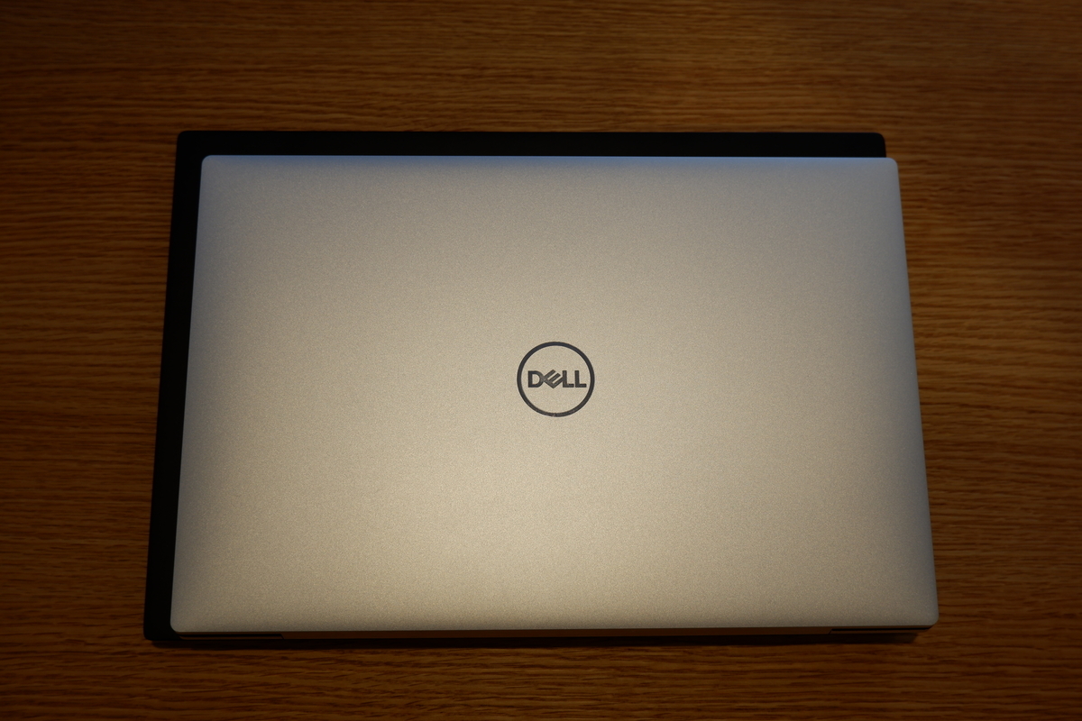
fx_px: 1142
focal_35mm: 38
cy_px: 360
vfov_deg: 35.1
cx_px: 541
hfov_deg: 50.7
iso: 200
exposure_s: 1/52
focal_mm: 25.6
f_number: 4.4
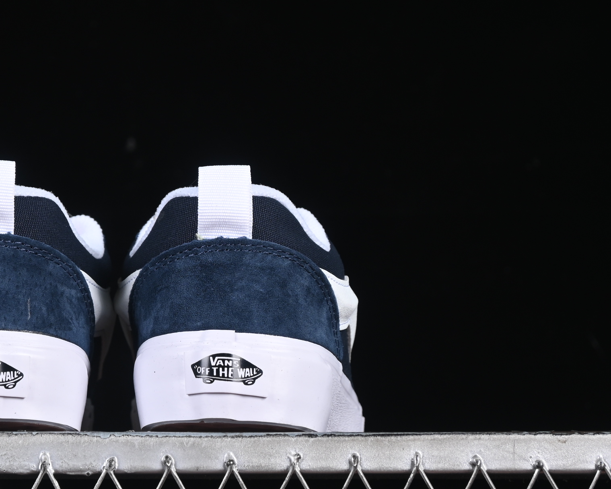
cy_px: 197
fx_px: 2333
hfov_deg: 14.8
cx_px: 103
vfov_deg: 12.0
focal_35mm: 129
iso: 160
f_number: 6.3
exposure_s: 1/60
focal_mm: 50
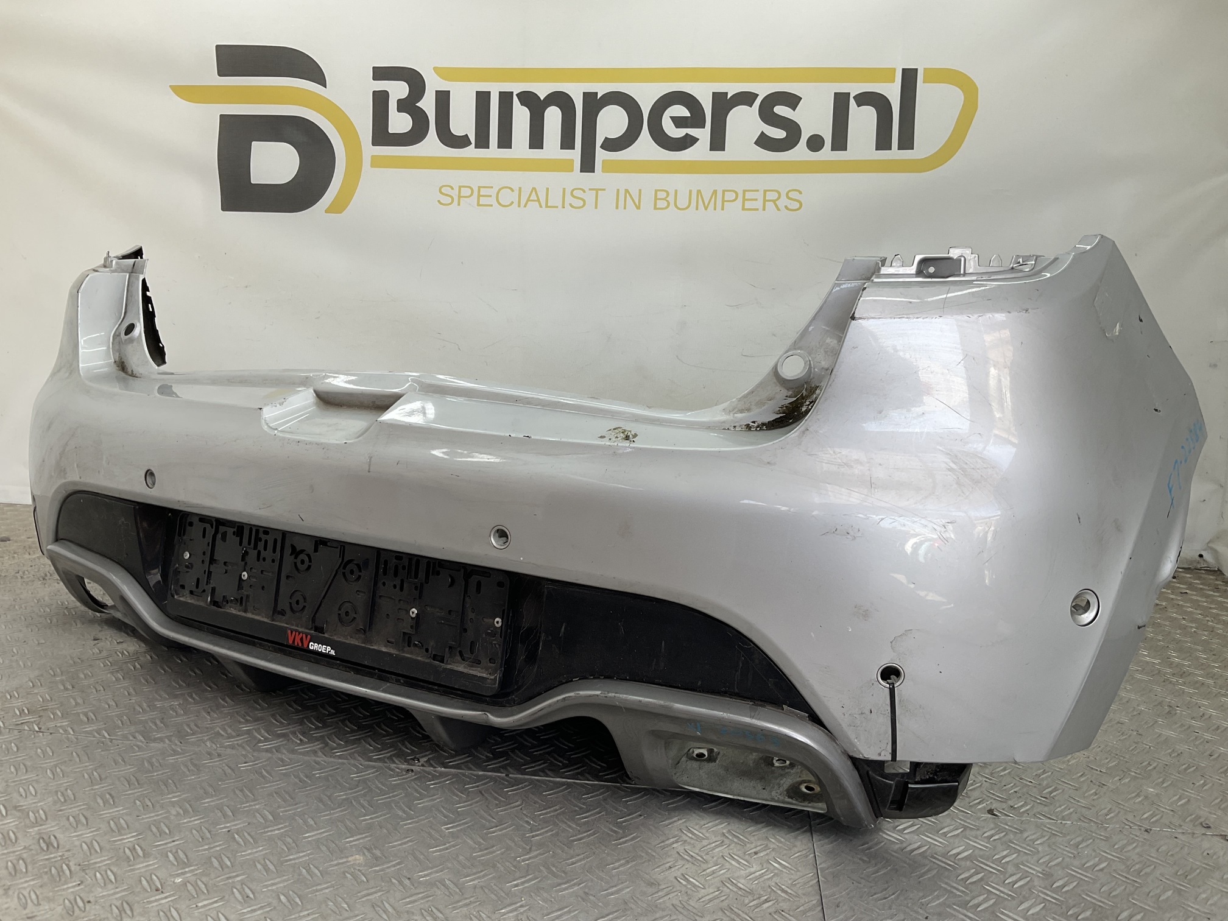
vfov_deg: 48.2
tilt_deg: -8.6
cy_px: 460
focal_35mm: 29
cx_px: 614
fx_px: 1029
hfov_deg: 61.7
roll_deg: -3.1
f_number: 1.8
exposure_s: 1/145
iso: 16
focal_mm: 3
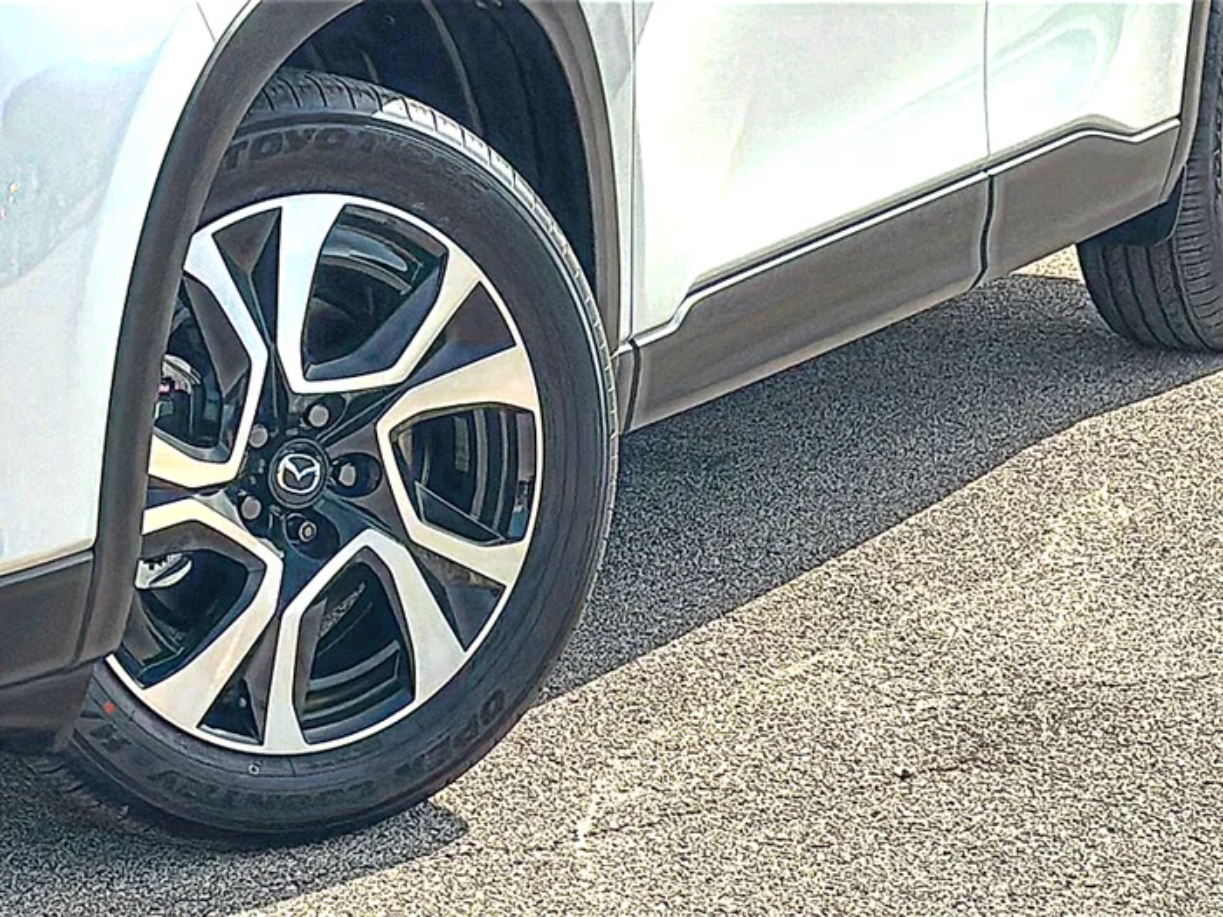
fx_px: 3533
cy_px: 458
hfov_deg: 19.6
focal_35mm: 100
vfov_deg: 14.8
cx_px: 612
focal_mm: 6.86
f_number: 1.78
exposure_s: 1/5618
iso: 100
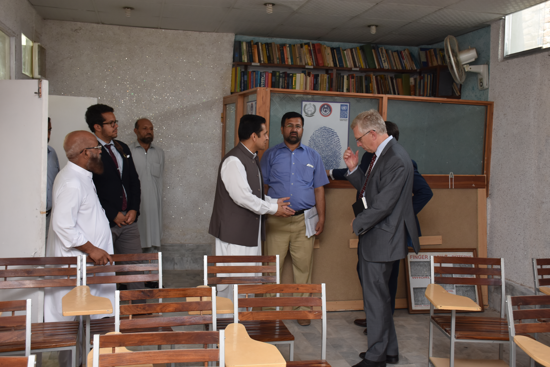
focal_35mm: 39
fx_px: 596
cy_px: 184
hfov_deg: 49.6
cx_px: 275
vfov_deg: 34.2
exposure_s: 1/60
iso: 500
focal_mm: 26
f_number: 6.3
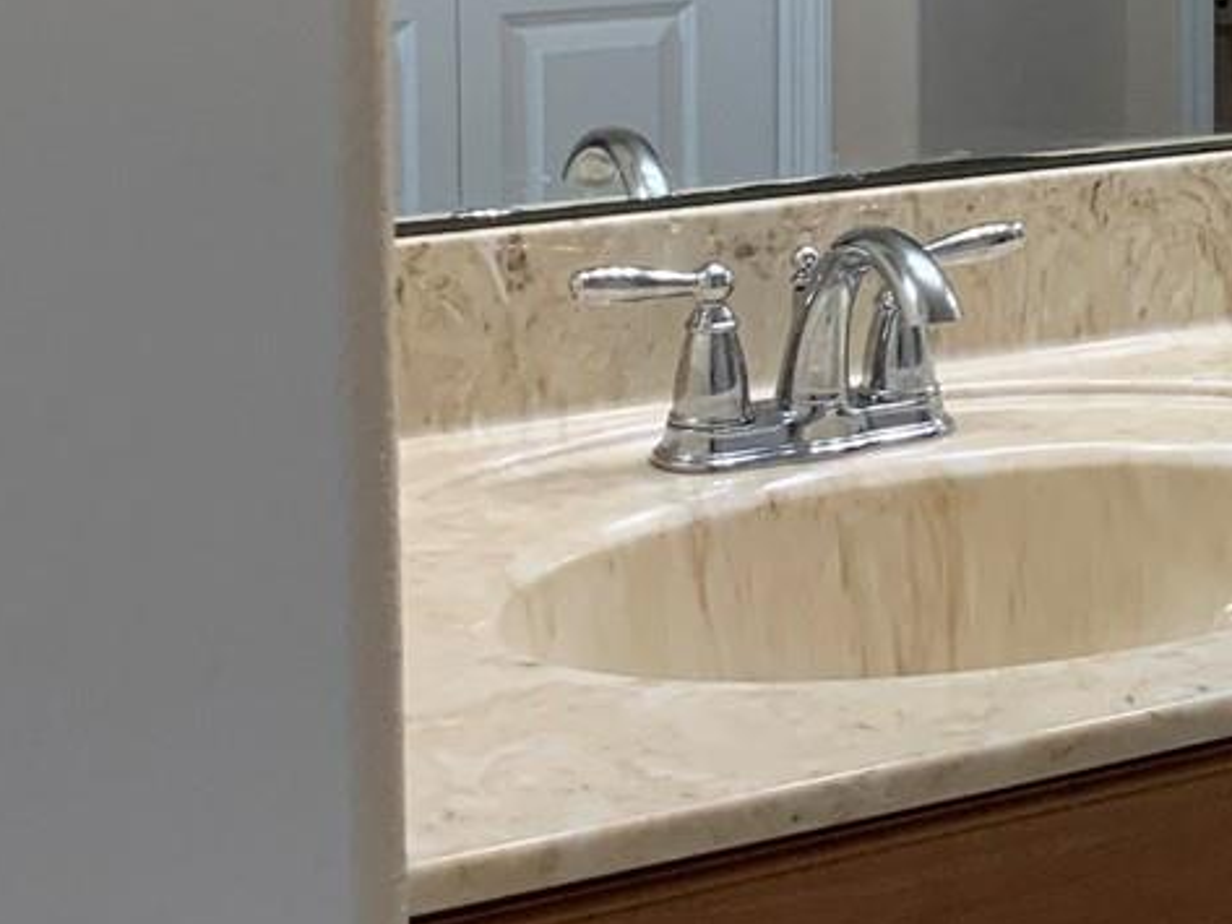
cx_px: 1485
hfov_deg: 18.9
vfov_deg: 14.7
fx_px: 3489
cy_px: -83
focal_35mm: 98
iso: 64
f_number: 1.8
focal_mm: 3
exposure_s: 1/120
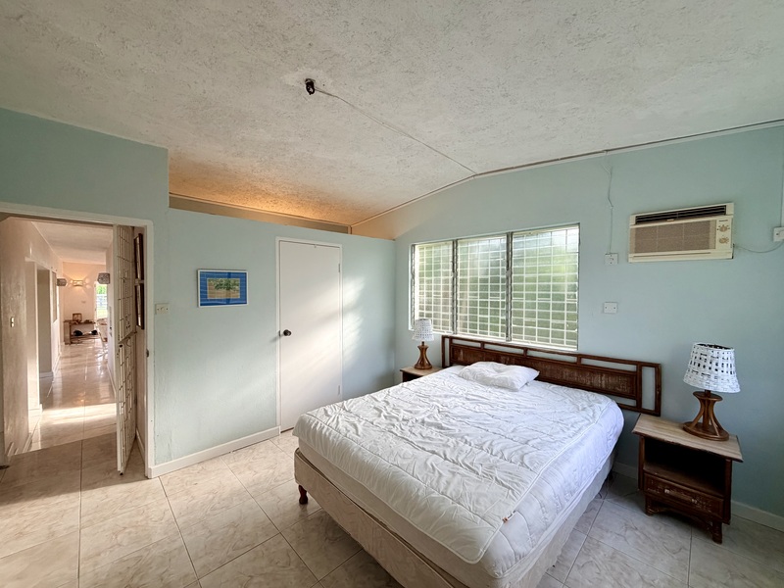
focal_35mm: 14
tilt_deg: -1.3
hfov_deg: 102.1
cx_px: 392
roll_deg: -0.4
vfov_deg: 85.7
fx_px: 317
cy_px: 294
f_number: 2.2
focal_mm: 2.22
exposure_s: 1/121
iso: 160
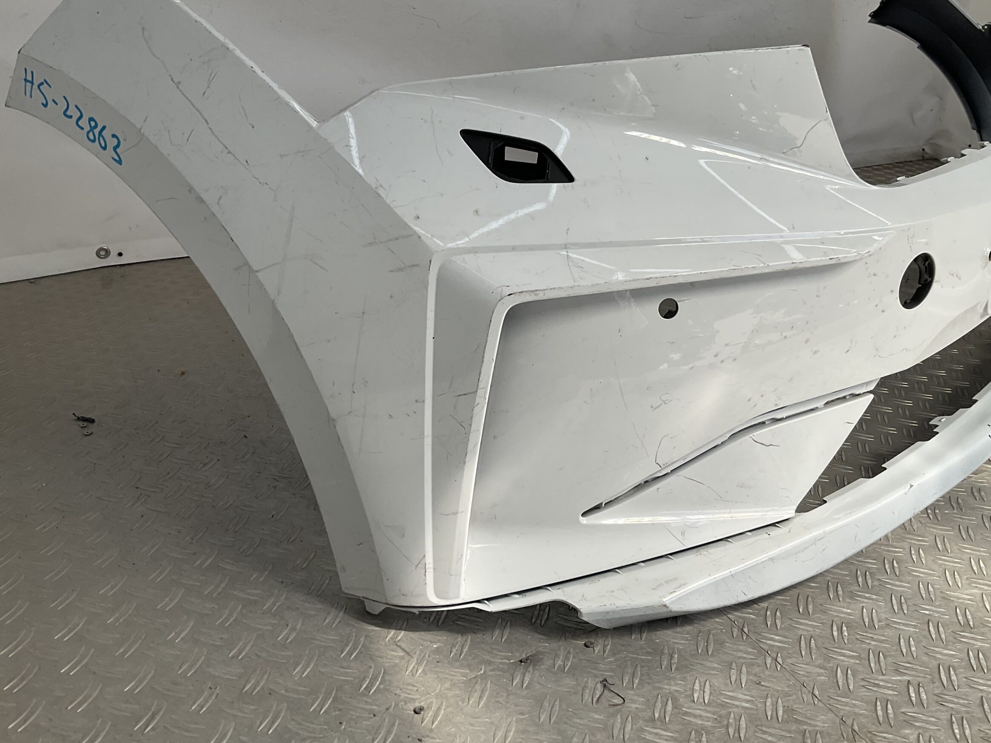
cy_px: 335
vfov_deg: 44.1
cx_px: 532
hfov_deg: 56.8
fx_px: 916
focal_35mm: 32
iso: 16
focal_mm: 3
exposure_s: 1/770
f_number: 1.8
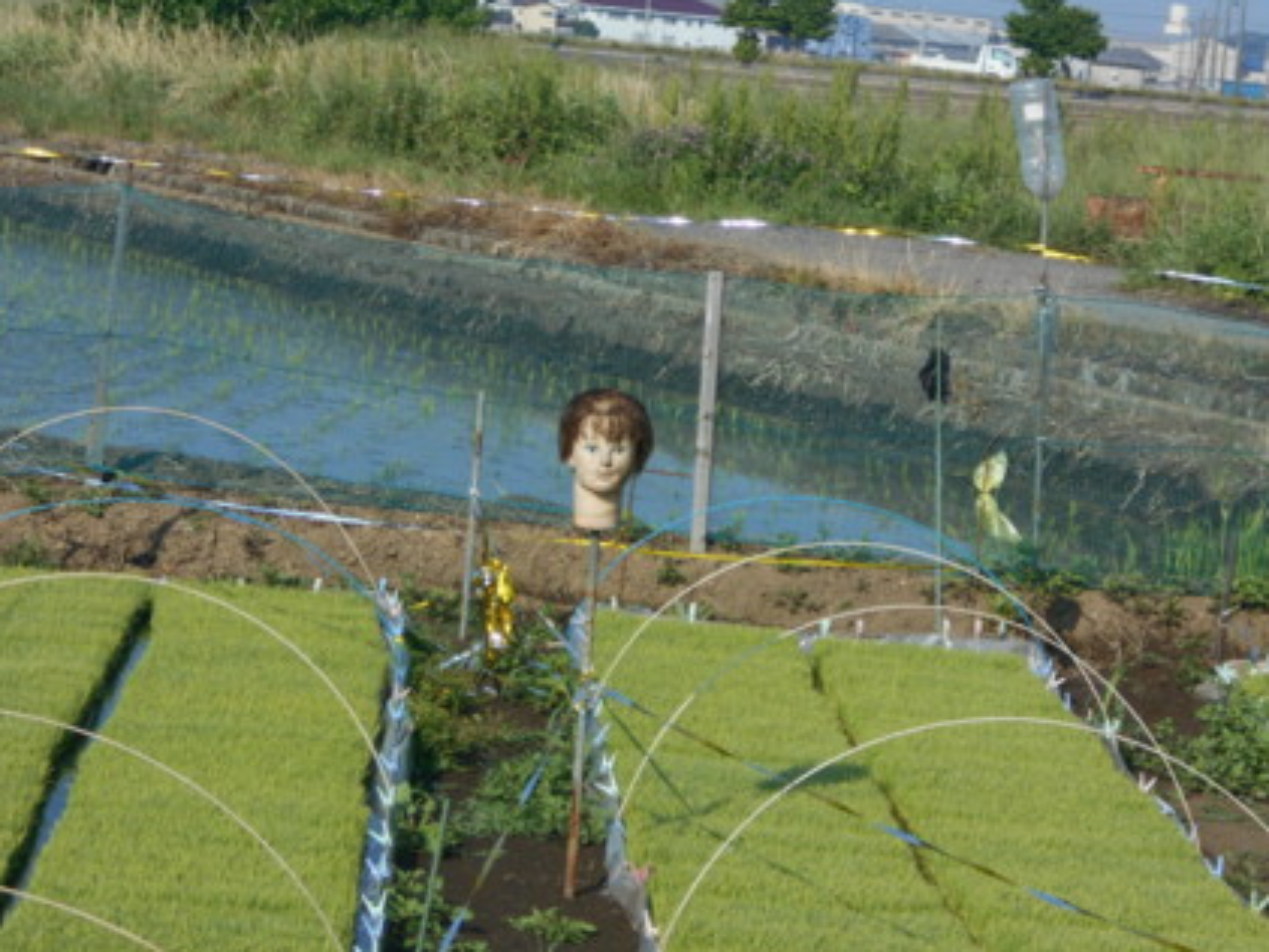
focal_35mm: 139
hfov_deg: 14.2
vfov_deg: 10.7
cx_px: 600
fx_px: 5097
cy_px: 503
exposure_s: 1/320
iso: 80
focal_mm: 23
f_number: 6.5
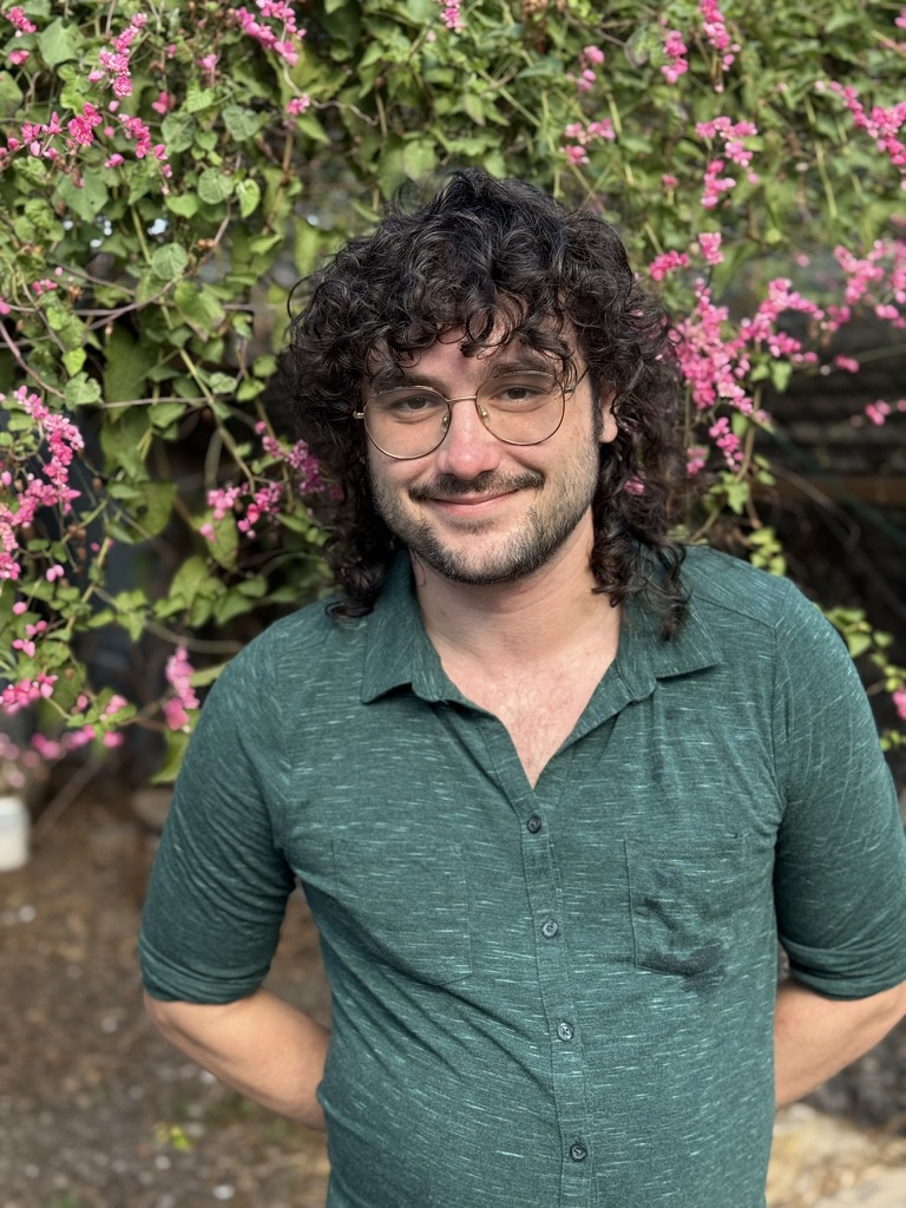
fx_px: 1675
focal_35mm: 48
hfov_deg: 30.3
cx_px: 453
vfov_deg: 39.7
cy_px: 604
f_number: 1.78
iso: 80
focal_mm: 6.76
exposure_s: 1/481
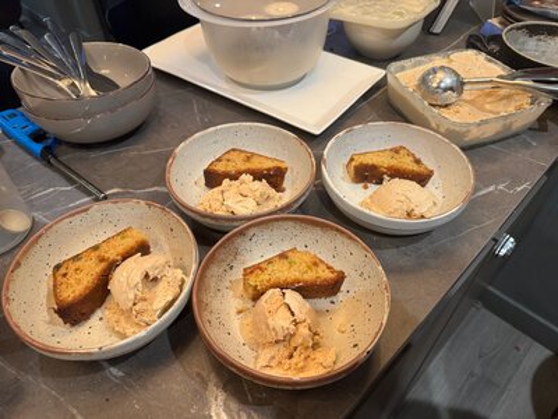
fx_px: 387
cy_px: 210
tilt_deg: -45.8
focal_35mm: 24
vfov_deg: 56.8
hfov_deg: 71.6
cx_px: 279
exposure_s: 1/100
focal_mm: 6.76
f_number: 1.78
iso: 200
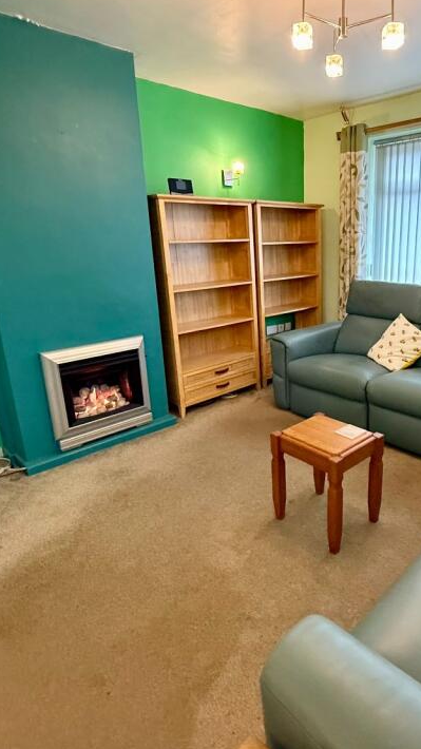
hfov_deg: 50.0
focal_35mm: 22
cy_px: 364
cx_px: 299
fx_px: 437
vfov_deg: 81.2
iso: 640
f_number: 2.2
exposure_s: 1/50
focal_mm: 2.22
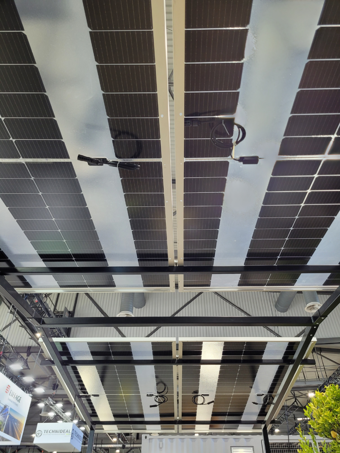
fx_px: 340
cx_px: 170
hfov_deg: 53.1
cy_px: 226
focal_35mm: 26
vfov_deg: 67.3
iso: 160
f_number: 1.8
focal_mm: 5.4
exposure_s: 1/100
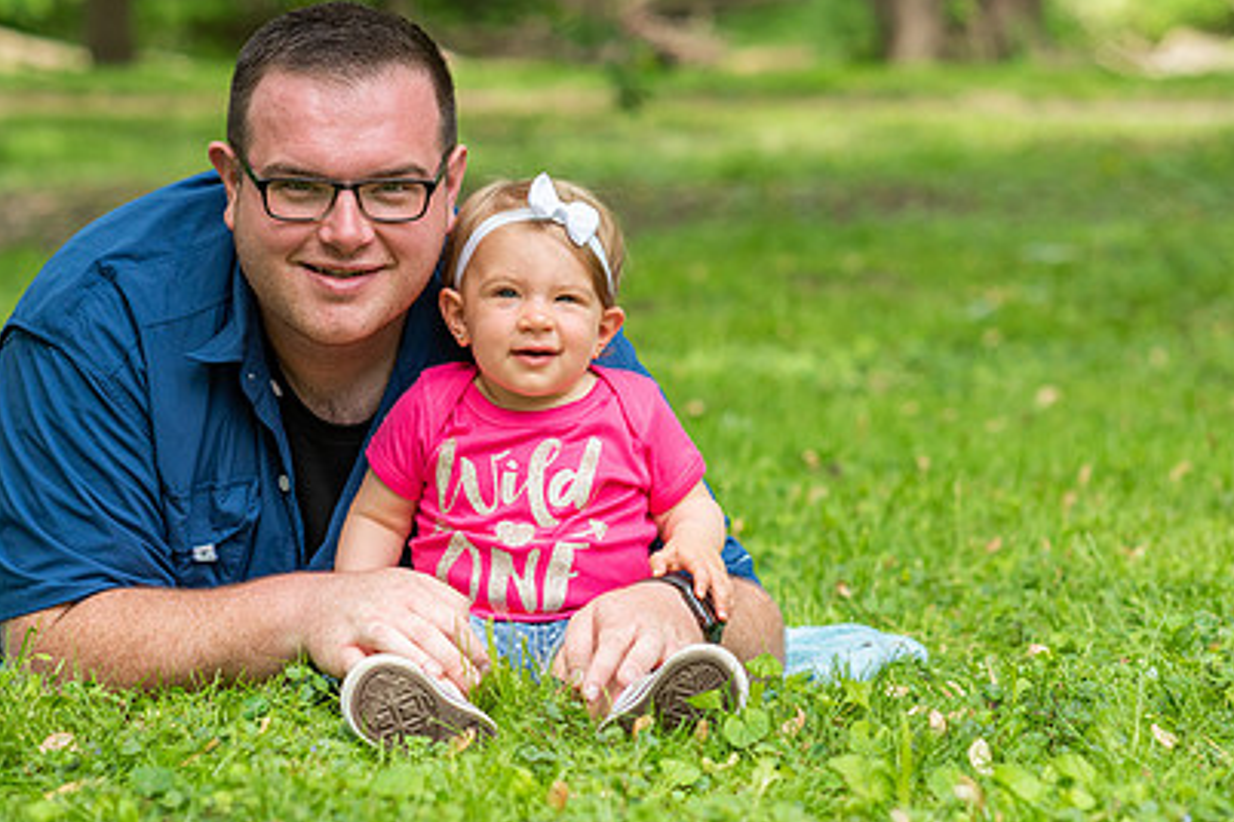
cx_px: 478
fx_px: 4833
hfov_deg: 14.5
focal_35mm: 141
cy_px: 381
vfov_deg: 9.7
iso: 320
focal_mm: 85
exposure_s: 1/1000
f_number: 3.5
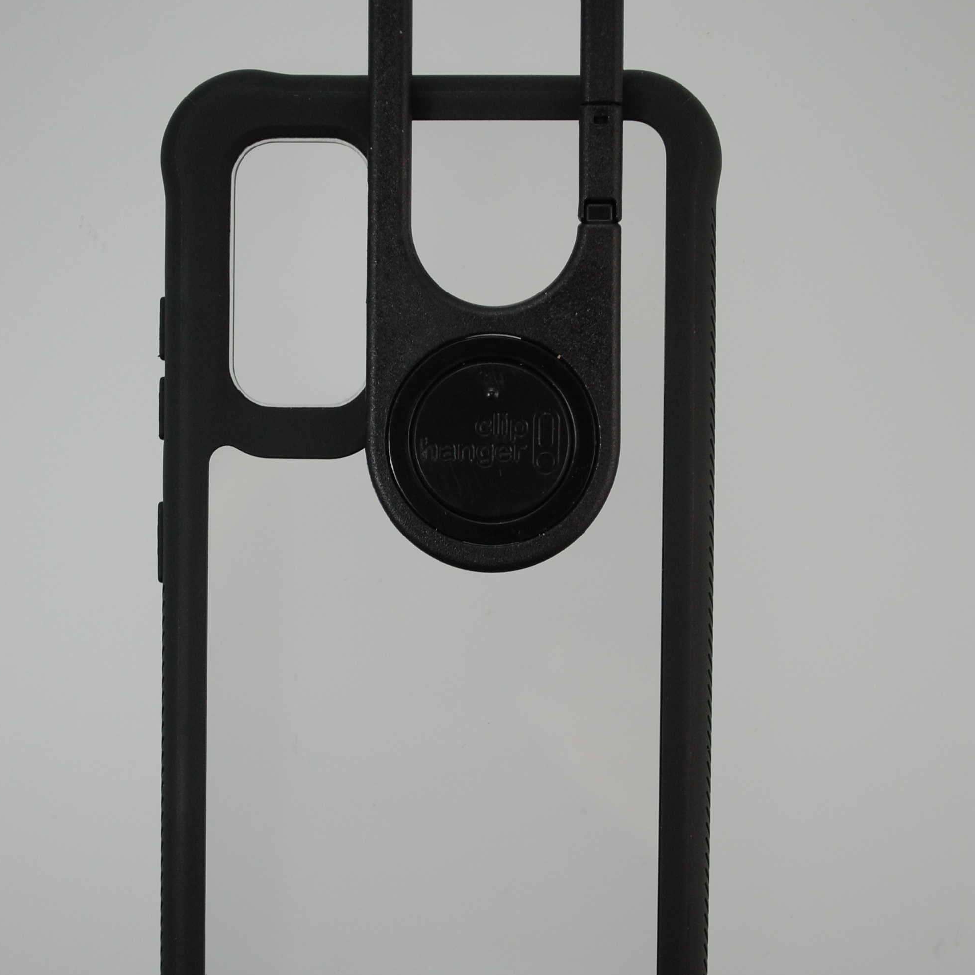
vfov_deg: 24.6
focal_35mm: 70
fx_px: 2231
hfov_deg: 24.7
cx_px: 481
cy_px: 526
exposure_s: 1/80
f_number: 5.3
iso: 400
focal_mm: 36
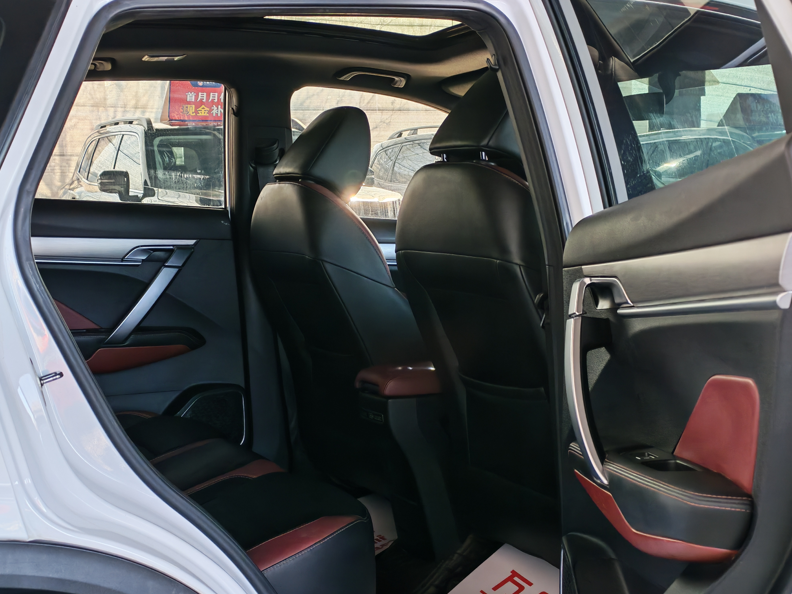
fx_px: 1281
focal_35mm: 56
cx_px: 387
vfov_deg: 26.1
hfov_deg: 34.4
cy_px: 299
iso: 250
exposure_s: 1/50
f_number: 1.9
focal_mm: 6.12
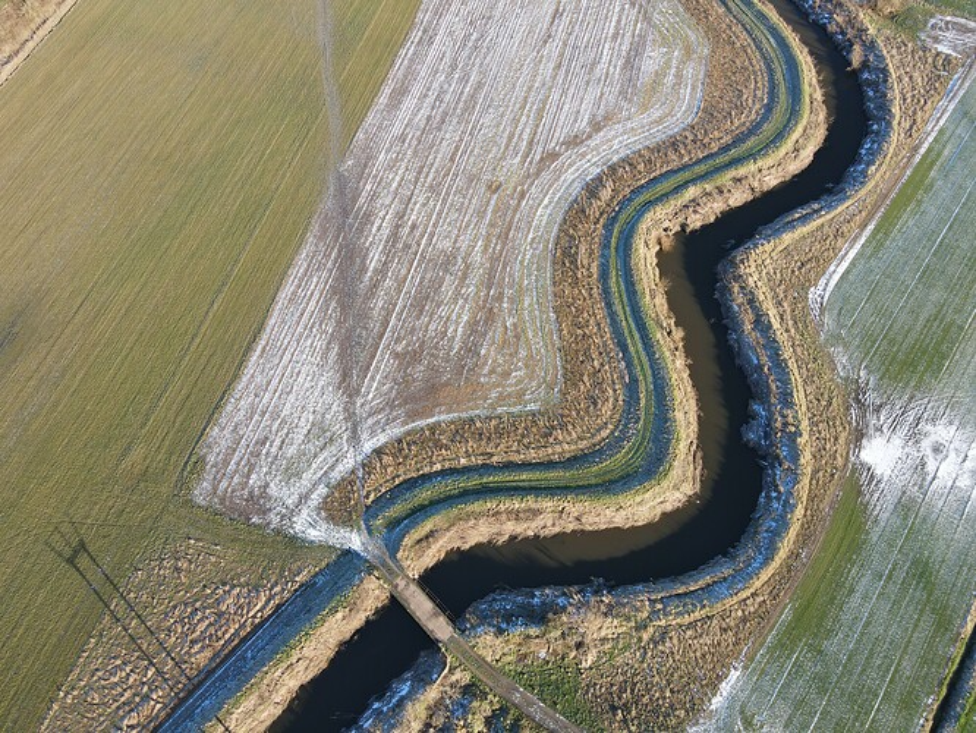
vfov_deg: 56.8
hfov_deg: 71.6
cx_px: 488
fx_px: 677
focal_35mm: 24
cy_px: 366
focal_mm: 4.5
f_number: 2.8
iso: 100
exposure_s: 1/160
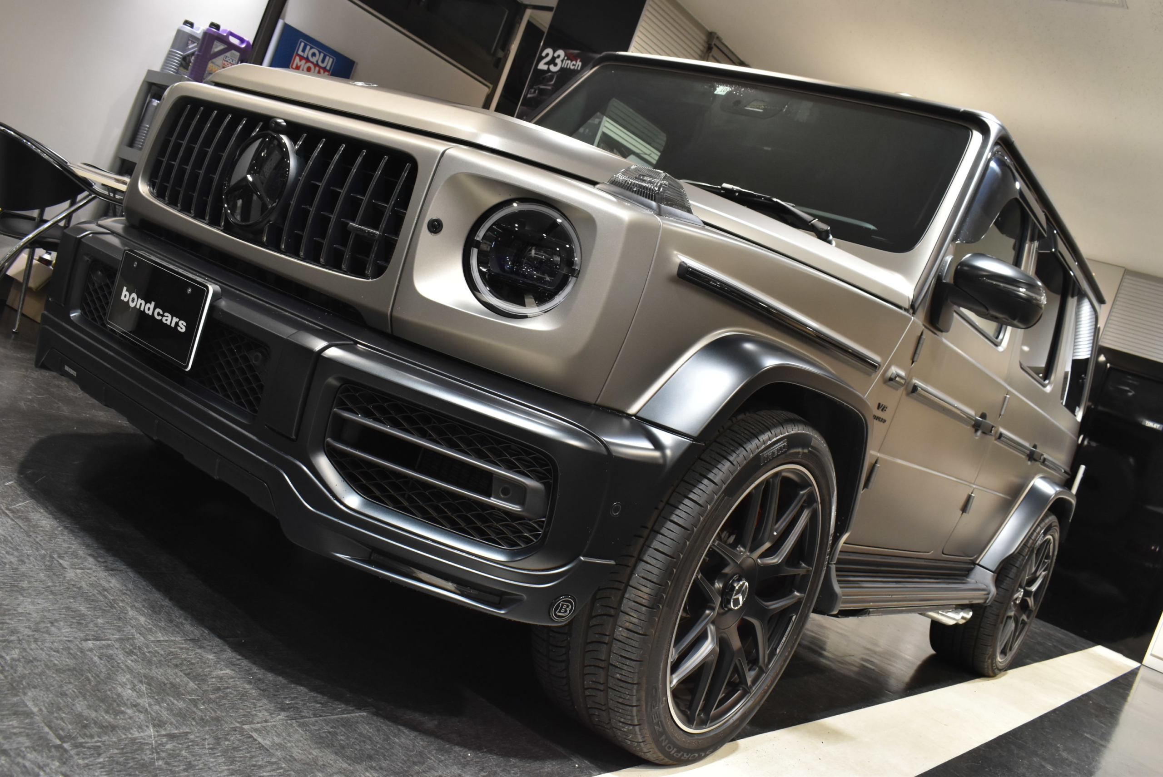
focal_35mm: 32
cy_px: 388
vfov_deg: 41.8
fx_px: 1018
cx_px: 582
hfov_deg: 59.5
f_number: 8
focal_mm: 21
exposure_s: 1/30
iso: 800
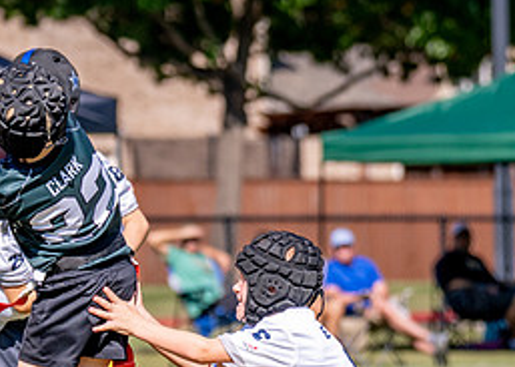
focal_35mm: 367
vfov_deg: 3.9
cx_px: 65
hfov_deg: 5.5
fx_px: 5362
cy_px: 169
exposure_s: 1/5000
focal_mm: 96
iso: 250
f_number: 2.8
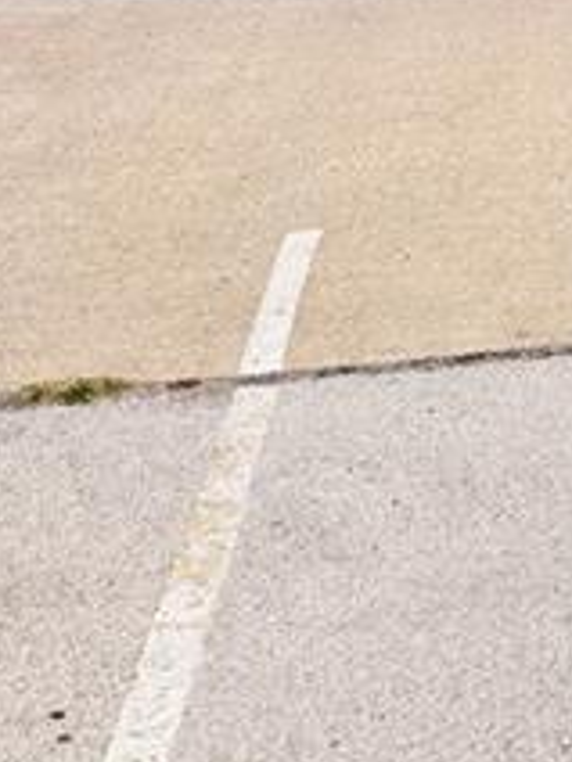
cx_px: 1014
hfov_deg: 14.9
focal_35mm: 87
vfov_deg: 18.2
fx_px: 1917
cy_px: -572
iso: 50
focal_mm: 5.23
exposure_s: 1/1355
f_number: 1.8
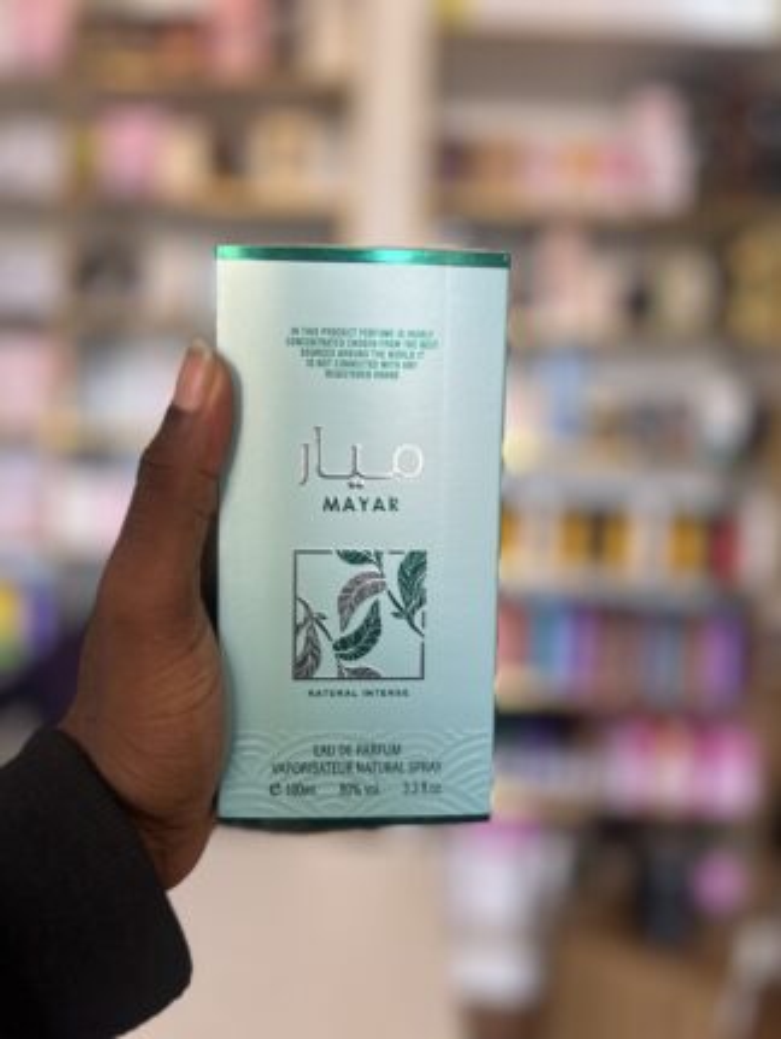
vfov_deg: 67.3
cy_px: 520
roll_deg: -1.7
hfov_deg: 53.1
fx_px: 781
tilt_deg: -1.7
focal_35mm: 26
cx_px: 390
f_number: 1.5
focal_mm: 5.7
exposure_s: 1/100
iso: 40
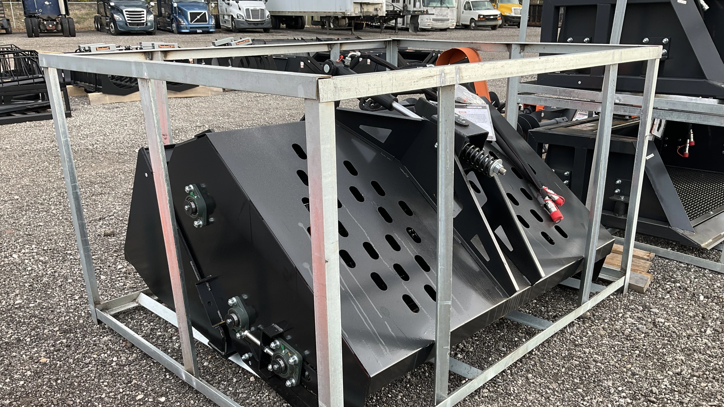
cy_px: 260
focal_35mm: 32
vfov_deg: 36.4
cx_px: 361
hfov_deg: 61.0
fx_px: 614
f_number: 1.8
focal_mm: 3
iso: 20
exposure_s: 1/147
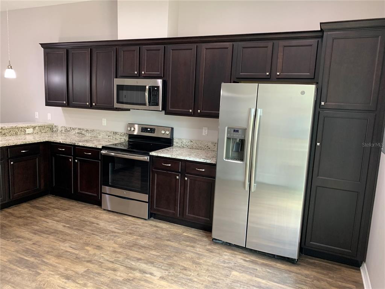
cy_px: 144
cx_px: 192
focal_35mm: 26
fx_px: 289
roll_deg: -2.2
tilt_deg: -7.8
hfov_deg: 67.3
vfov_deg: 53.1
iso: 200
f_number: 1.8
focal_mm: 4.25
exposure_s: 1/60
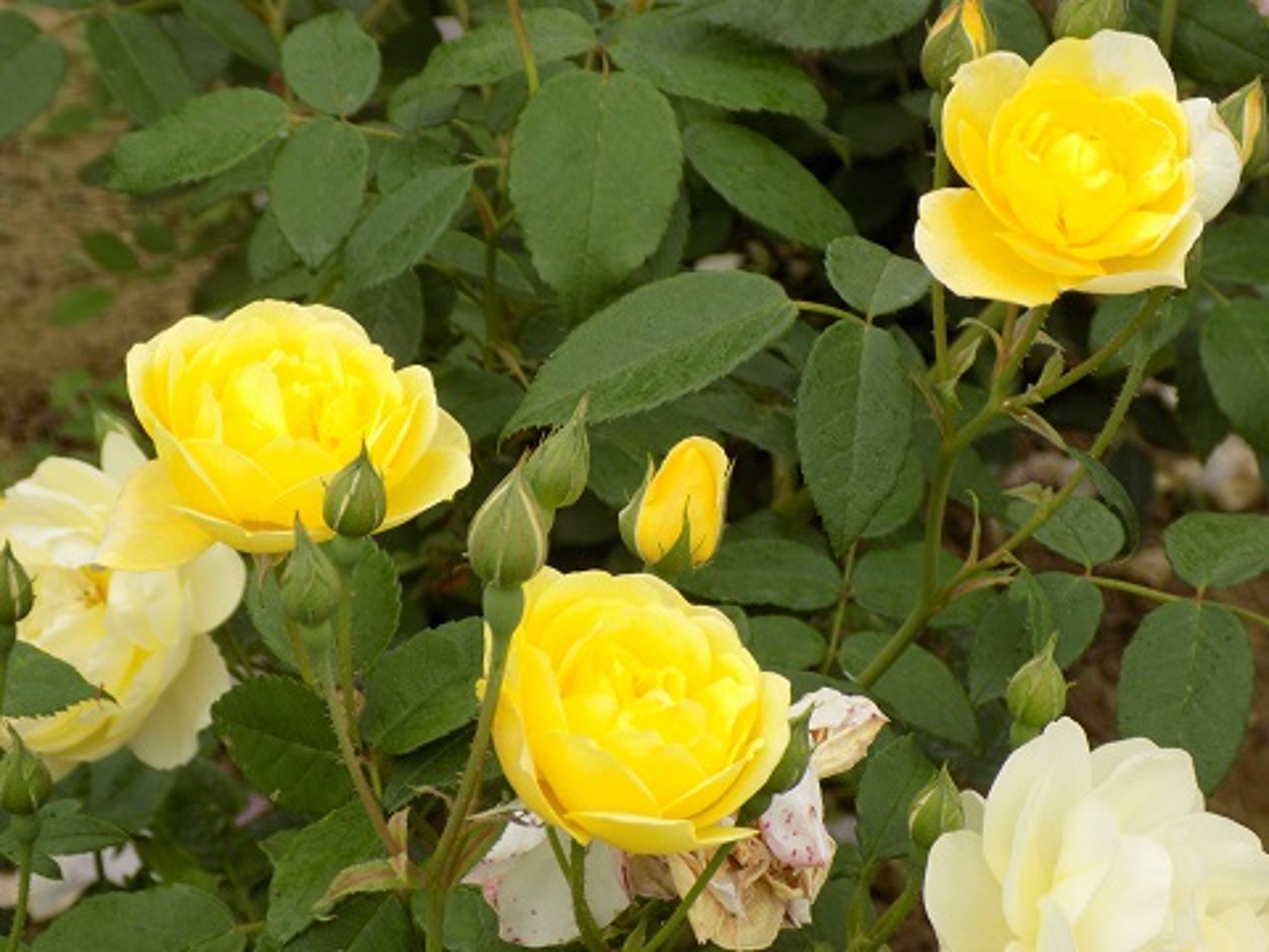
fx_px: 3923
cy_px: 476
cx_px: 634
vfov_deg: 13.8
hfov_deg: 18.4
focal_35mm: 107
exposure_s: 1/80
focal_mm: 19.1
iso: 80
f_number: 4.7
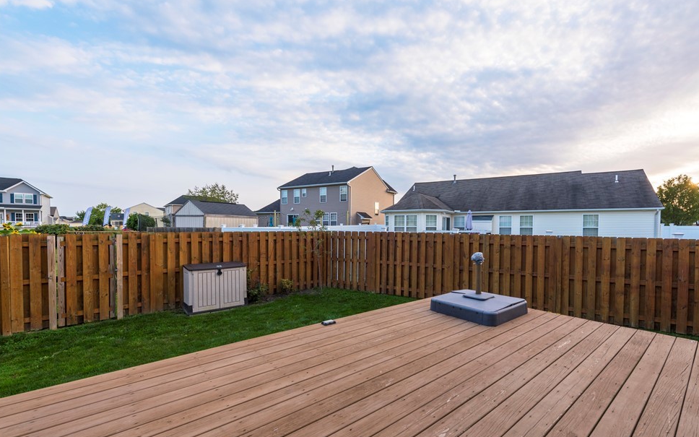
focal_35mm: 16
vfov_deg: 71.2
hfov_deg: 97.5
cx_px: 385
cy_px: 235
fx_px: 305
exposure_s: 1/125
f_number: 9
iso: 200
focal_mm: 14
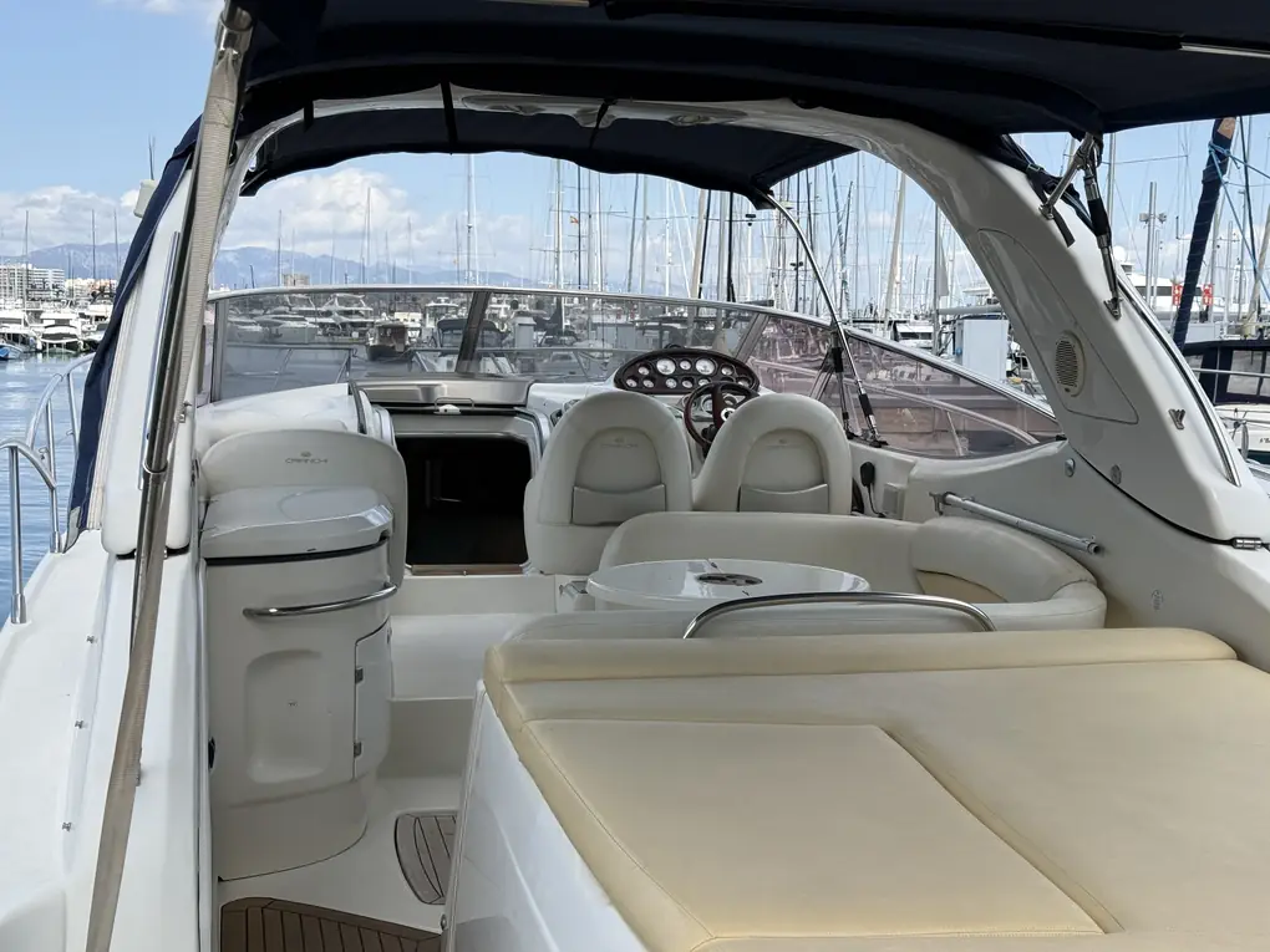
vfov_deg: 30.3
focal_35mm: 48
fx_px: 1761
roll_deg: -0.6
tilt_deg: -4.3
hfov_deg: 39.7
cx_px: 635
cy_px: 476
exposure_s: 1/3378
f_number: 1.78
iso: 64
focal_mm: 6.76
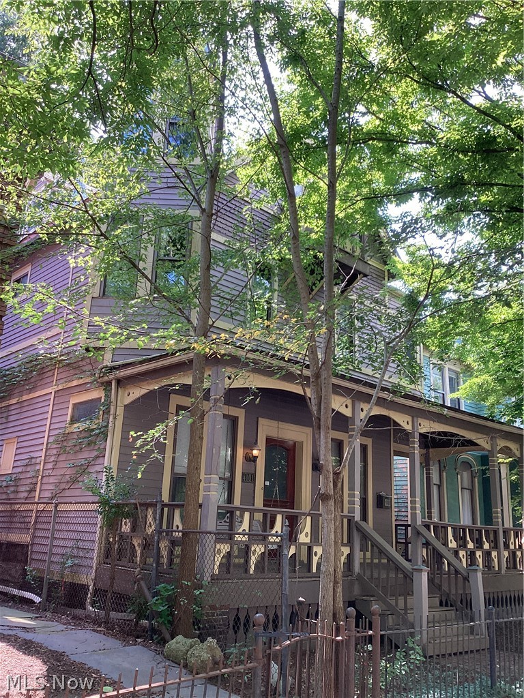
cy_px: 349
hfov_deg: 45.4
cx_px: 262
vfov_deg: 58.4
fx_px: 626
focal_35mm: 31
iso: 64
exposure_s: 1/120
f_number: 2.4
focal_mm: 3.3
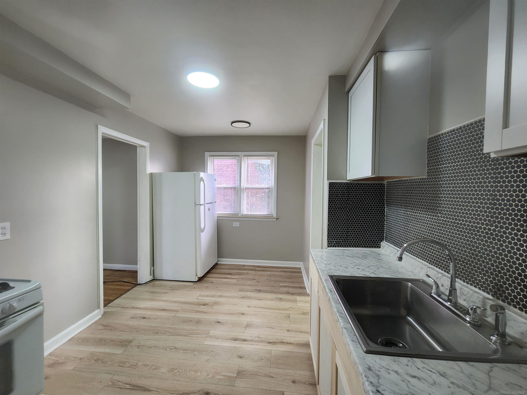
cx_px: 264
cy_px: 198
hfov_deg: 106.2
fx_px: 198
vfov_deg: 89.9
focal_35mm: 13
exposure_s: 1/60
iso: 250
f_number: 2.2
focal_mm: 2.2
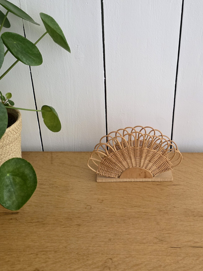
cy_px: 100
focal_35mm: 34
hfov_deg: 41.6
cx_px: 124
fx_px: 266
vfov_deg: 53.3
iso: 2000
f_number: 1.7
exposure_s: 1/100
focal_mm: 6.3
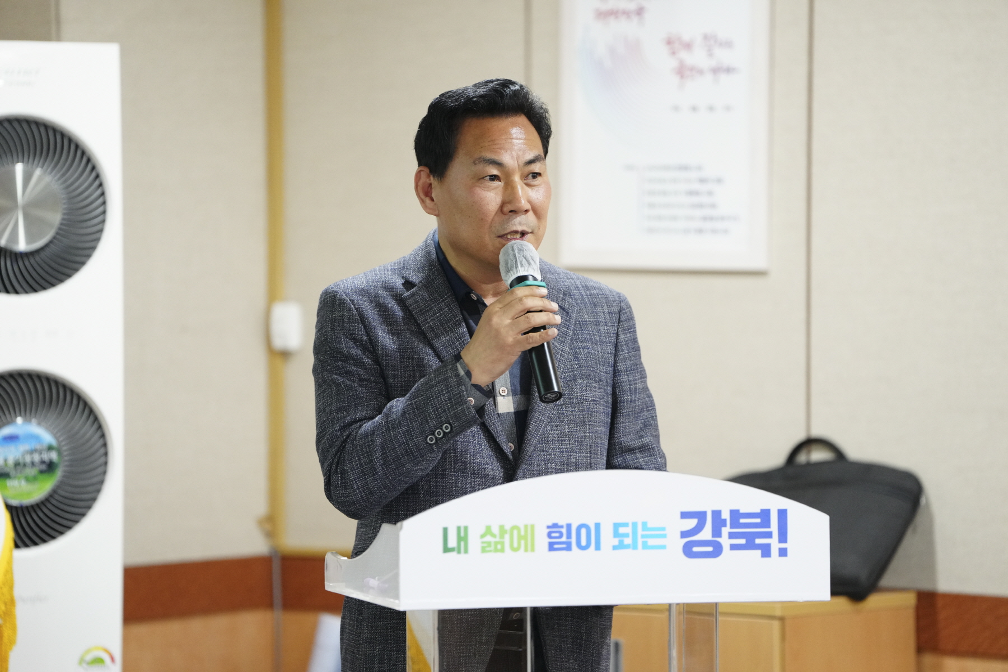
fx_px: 5600
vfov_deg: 6.9
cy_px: 336
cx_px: 504
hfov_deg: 10.3
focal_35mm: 200
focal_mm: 200
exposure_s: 1/160
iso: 3200
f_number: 2.8
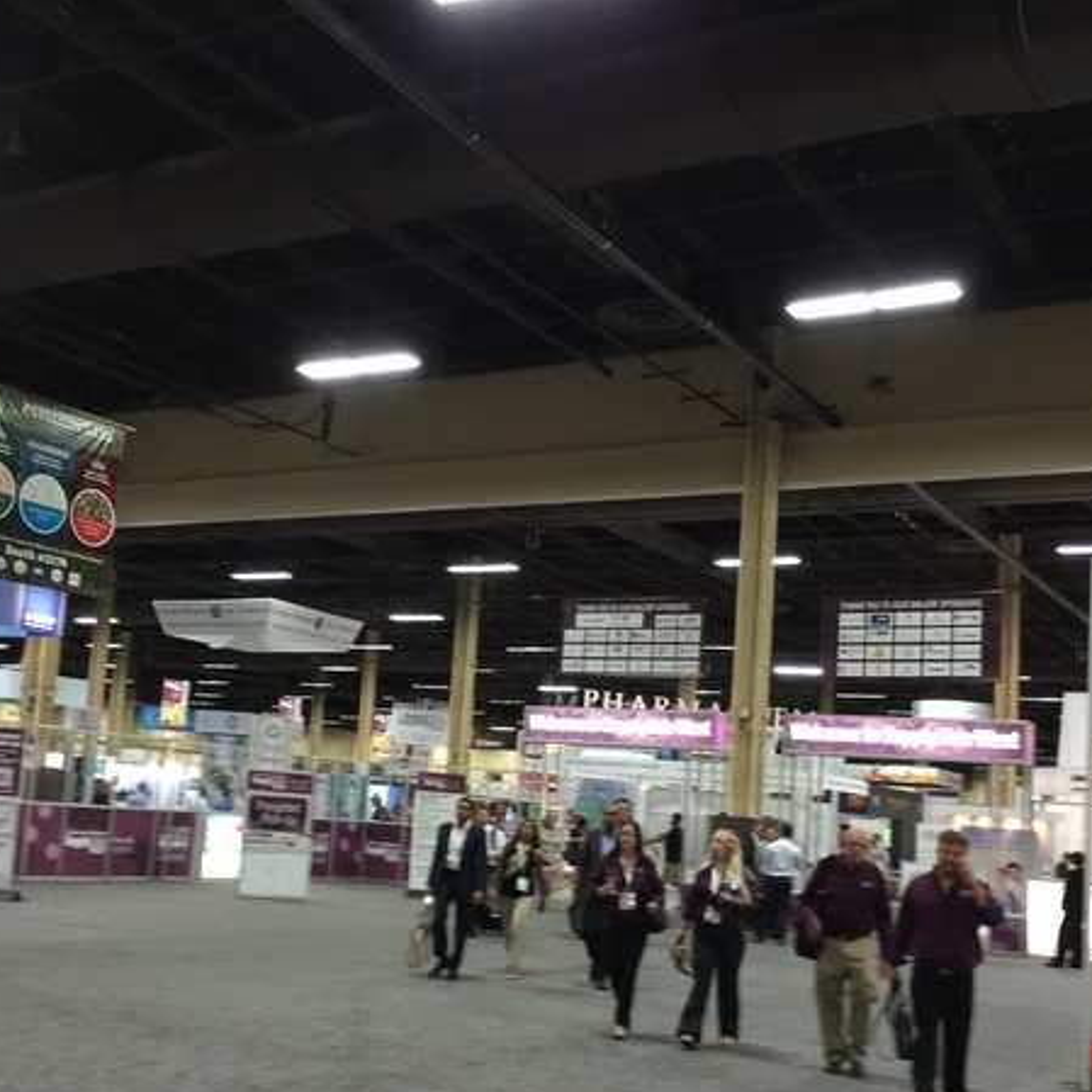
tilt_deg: +7.5
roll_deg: -2.8
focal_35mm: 40
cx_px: 540
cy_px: 634
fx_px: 1428
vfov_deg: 41.7
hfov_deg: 41.9
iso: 64
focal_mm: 4.15
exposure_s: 1/15
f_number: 2.2
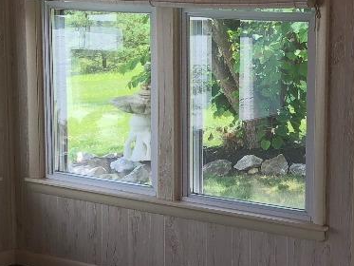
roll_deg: -0.6
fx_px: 1105
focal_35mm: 108
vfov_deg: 13.7
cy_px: 190
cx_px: 270
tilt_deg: -10.2
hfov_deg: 18.1
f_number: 1.8
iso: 20
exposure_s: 1/110
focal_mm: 4
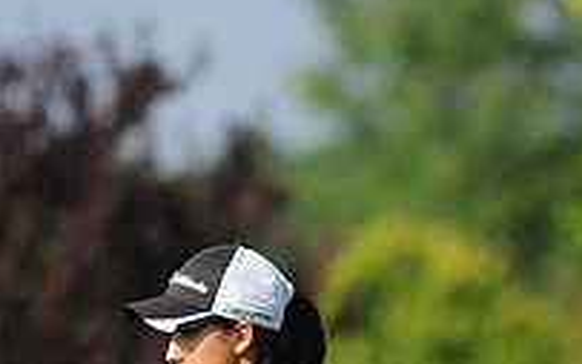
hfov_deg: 2.4
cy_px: 757
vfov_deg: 1.5
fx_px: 13867
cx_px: 229
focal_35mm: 874
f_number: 6.3
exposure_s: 1/2500
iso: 200
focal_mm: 300
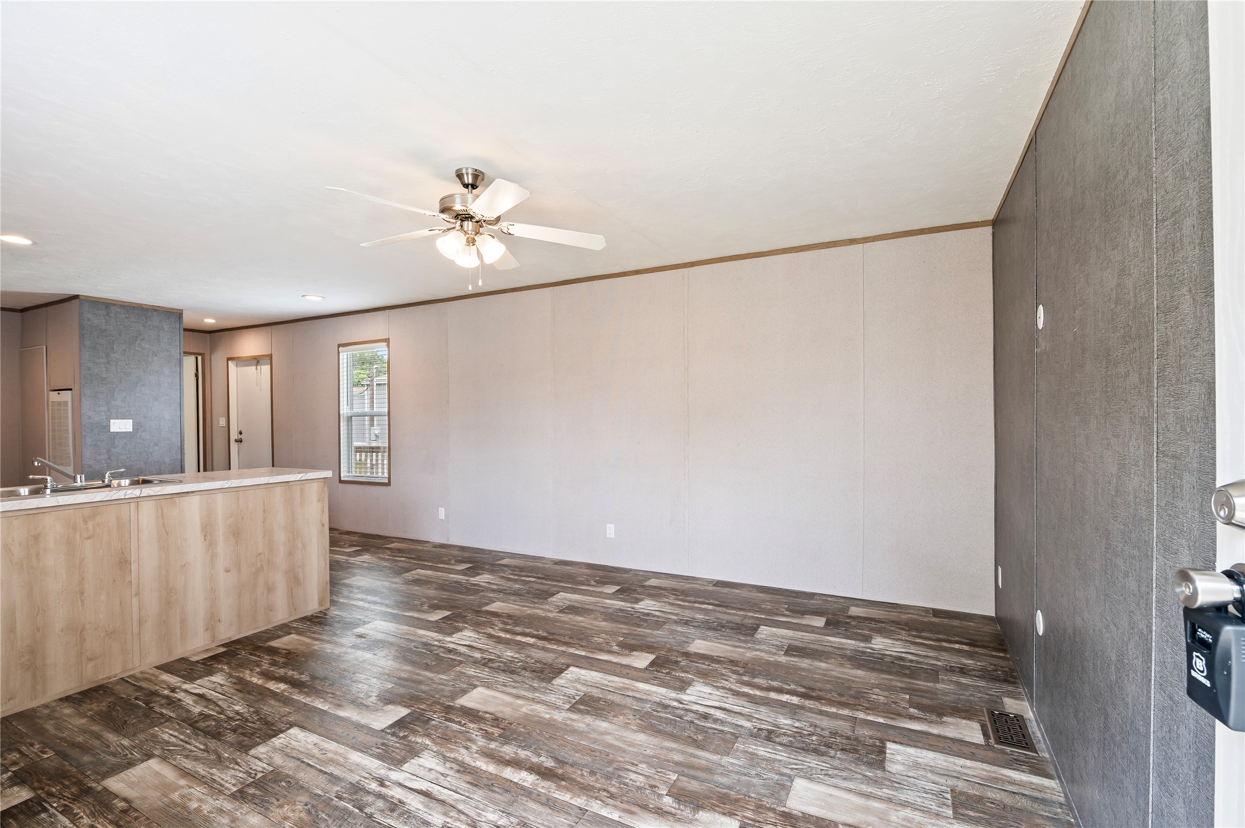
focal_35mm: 15
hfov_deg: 100.4
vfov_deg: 77.2
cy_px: 414
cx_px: 622
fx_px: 518
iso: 125
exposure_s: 1/6
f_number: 6.3
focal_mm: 15
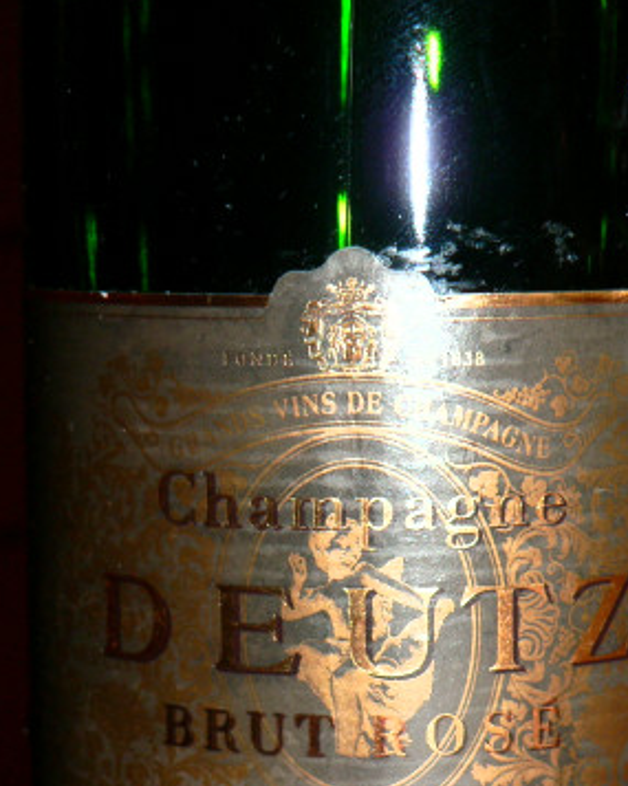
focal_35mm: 105
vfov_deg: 18.2
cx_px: 370
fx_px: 2443
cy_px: 525
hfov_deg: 14.6
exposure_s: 1/60
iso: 100
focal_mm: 12
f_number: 3.2
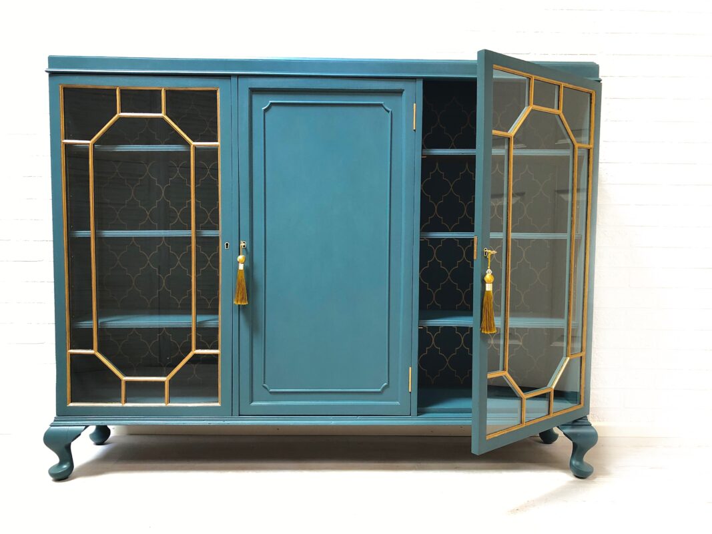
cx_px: 356
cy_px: 267
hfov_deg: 63.4
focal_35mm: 28
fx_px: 576
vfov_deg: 49.7
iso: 32
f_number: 1.8
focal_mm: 3.99
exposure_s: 1/33
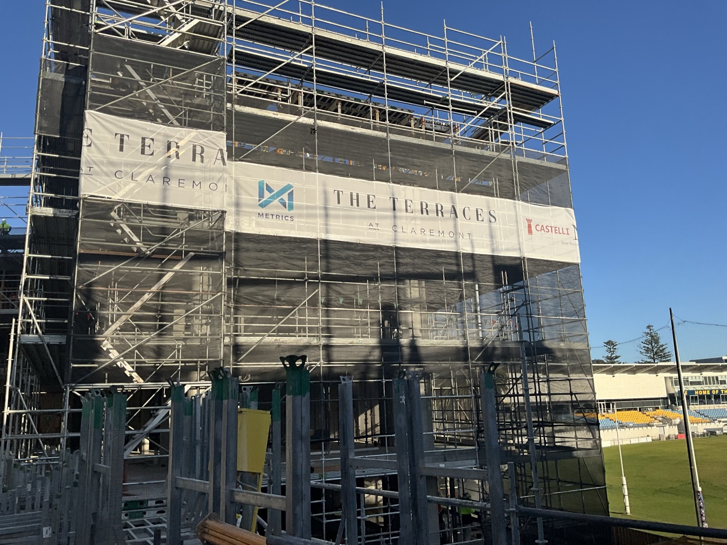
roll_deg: +1.5
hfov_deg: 61.7
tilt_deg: +11.1
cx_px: 364
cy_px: 272
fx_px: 609
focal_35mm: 29
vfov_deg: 48.2
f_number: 1.8
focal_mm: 3
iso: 25
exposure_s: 1/1377
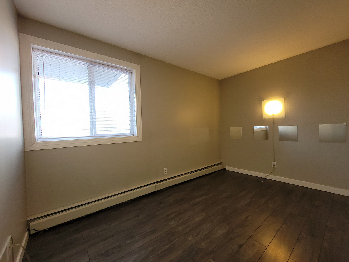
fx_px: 131
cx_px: 174
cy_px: 131
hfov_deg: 106.2
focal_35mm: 13
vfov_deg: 89.9
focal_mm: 2.2
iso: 200
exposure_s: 1/59
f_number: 2.2
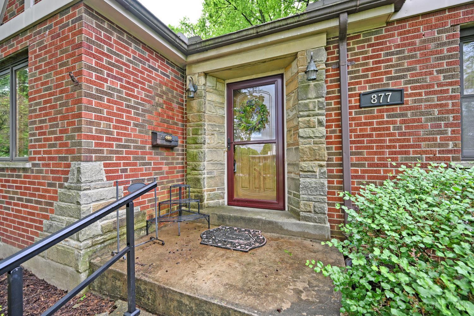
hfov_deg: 104.3
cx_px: 237
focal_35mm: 14
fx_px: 184
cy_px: 158
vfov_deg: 81.2
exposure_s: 1/250
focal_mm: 14
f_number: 5
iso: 200
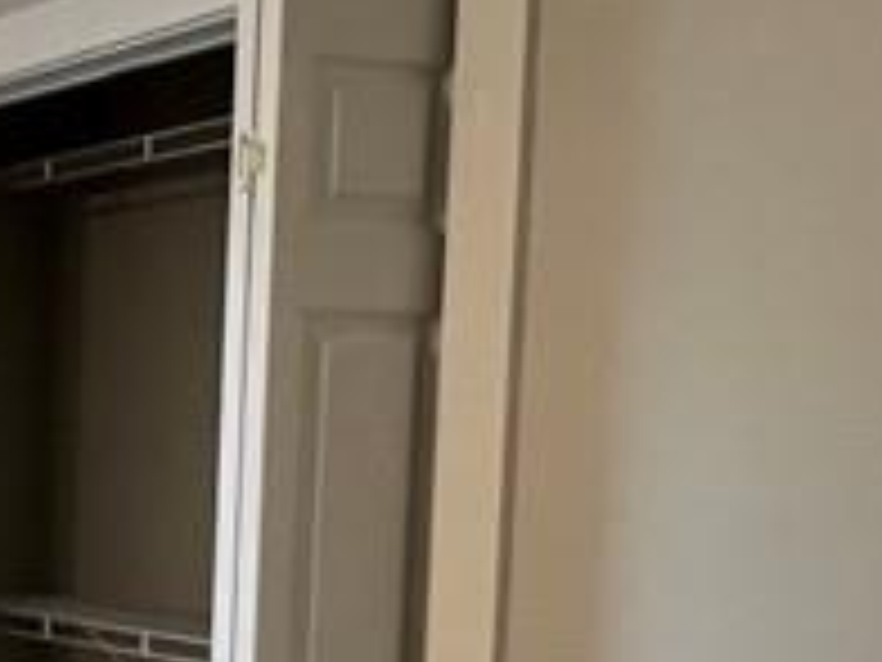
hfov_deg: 22.2
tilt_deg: -6.3
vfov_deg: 21.0
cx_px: -531
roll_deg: +0.1
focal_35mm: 68
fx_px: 1733
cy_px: 630
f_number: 1.8
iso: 200
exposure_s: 1/120
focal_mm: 1.57
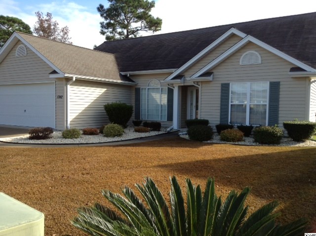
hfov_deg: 55.4
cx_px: 158
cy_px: 118
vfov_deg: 42.8
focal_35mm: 33
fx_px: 301
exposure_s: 1/495
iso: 32
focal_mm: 3.3
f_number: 2.4
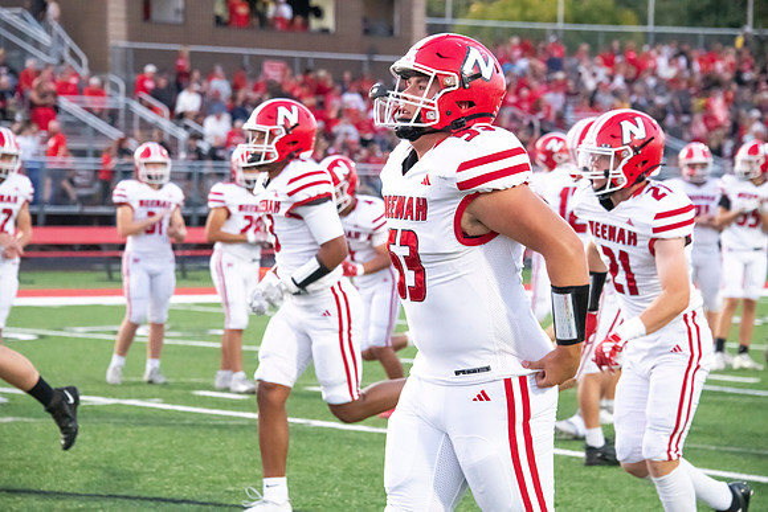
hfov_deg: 13.7
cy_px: 256
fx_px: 3201
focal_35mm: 150
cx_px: 384
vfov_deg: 9.2
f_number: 7.1
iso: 10000
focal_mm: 150
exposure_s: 1/500
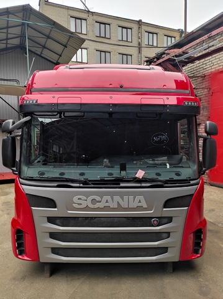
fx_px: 215
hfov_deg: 54.8
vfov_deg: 69.4
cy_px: 150
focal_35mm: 25
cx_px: 112
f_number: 1.89
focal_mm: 5.43
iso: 114
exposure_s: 1/50
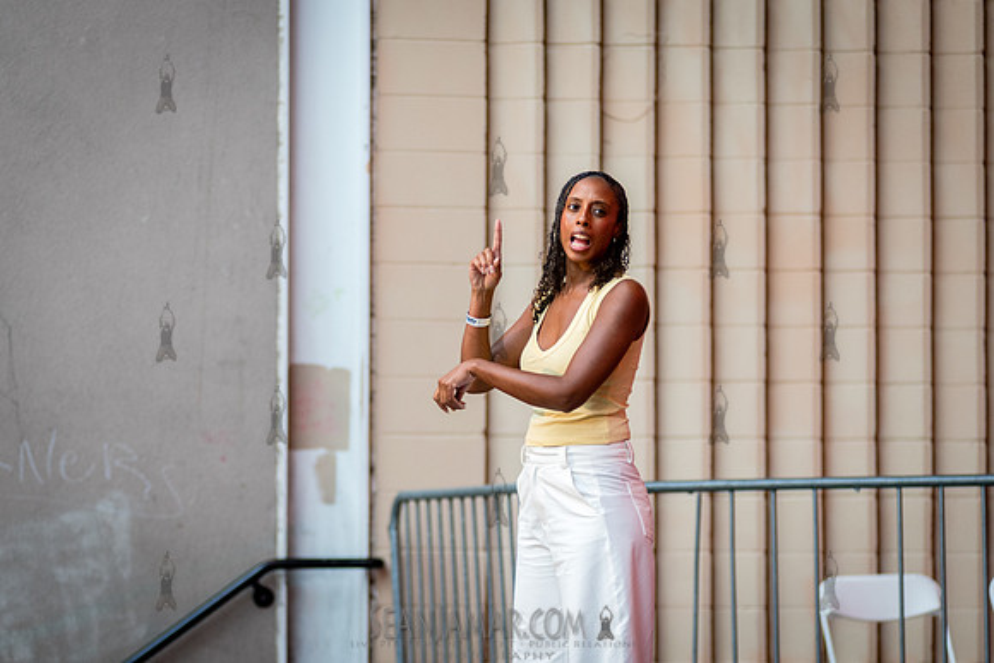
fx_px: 4823
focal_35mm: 175
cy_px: 288
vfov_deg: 7.9
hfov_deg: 11.8
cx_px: 532
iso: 1000
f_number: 2.8
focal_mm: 135
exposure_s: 1/320
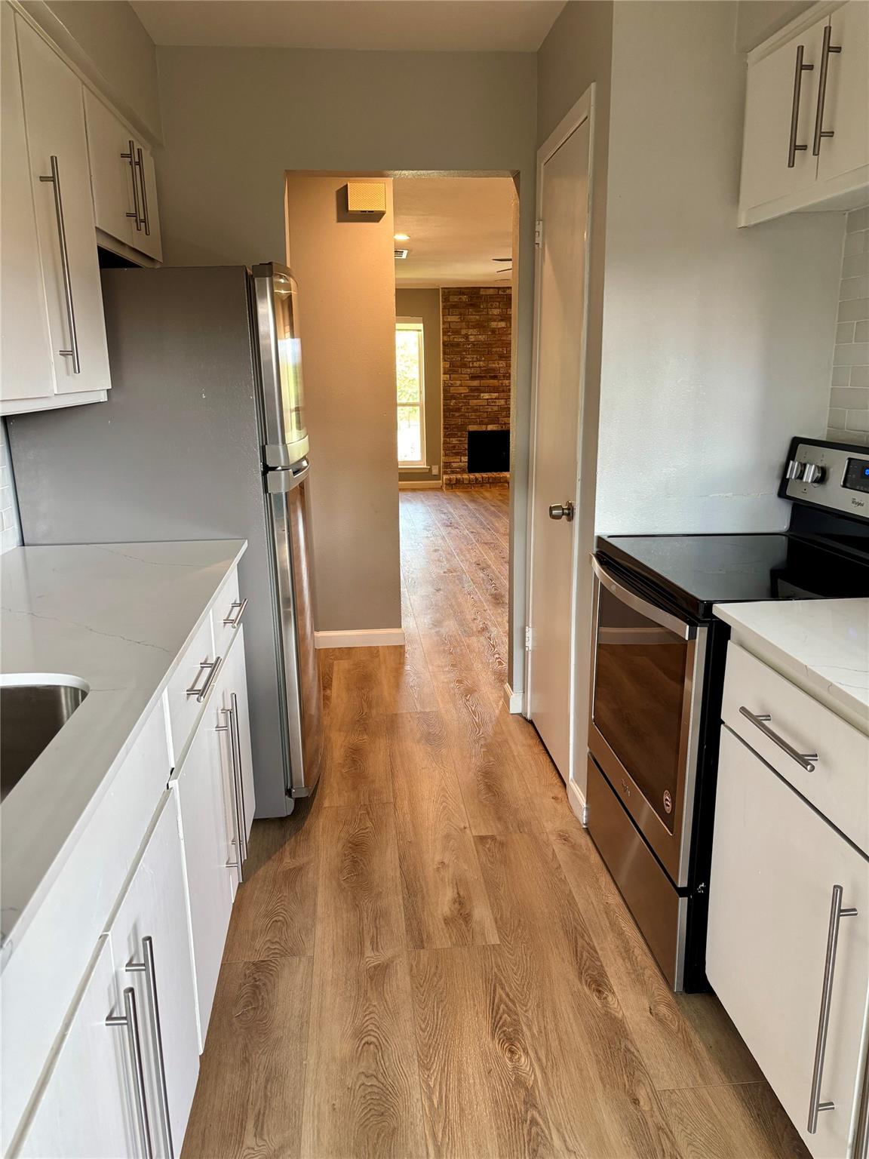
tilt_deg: -13.2
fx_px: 870
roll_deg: -0.1
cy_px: 580
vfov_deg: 67.3
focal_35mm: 26
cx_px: 434
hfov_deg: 53.1
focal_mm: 5.96
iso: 160
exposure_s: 1/60
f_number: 1.6
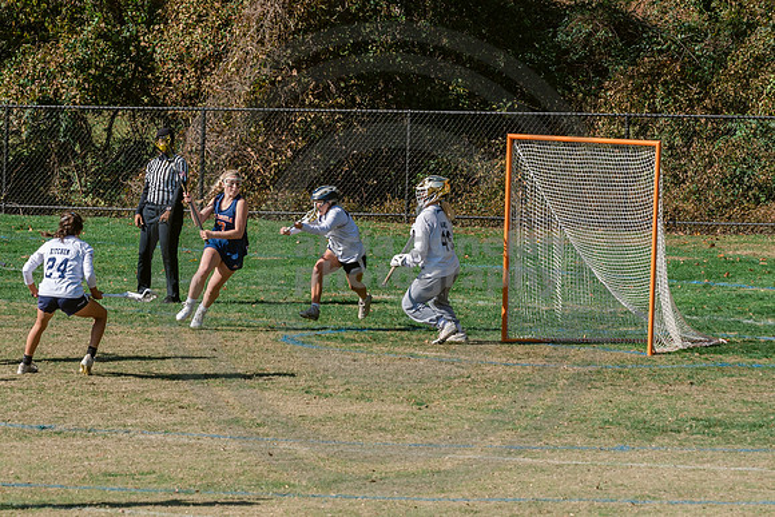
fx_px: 5159
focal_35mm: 240
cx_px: 324
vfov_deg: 5.7
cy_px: 216
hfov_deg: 8.6
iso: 250
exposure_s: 1/800
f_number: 7.1
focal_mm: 130
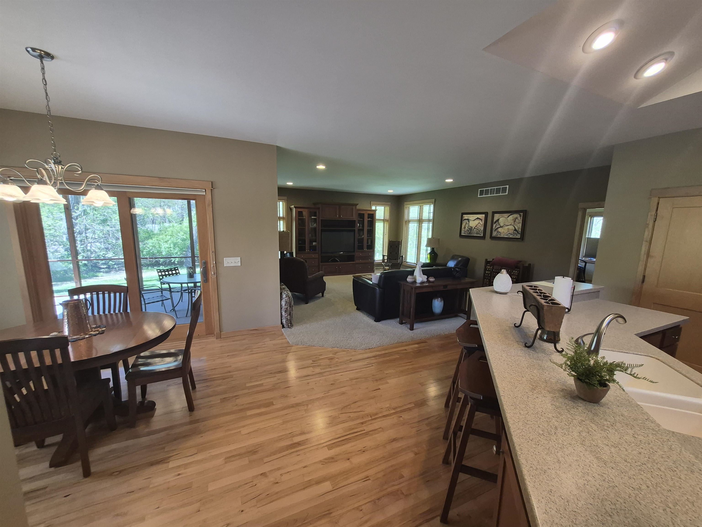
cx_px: 351
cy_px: 264
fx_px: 264
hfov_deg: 106.2
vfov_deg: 89.9
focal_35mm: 13
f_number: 2.2
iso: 160
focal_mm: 1.74
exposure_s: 1/60
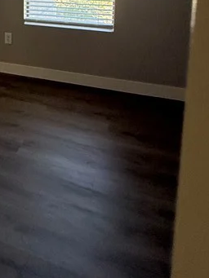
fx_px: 338
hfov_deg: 29.6
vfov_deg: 39.5
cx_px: -40
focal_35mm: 42
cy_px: 1
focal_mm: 2.22
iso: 160
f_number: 2.2
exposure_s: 1/120
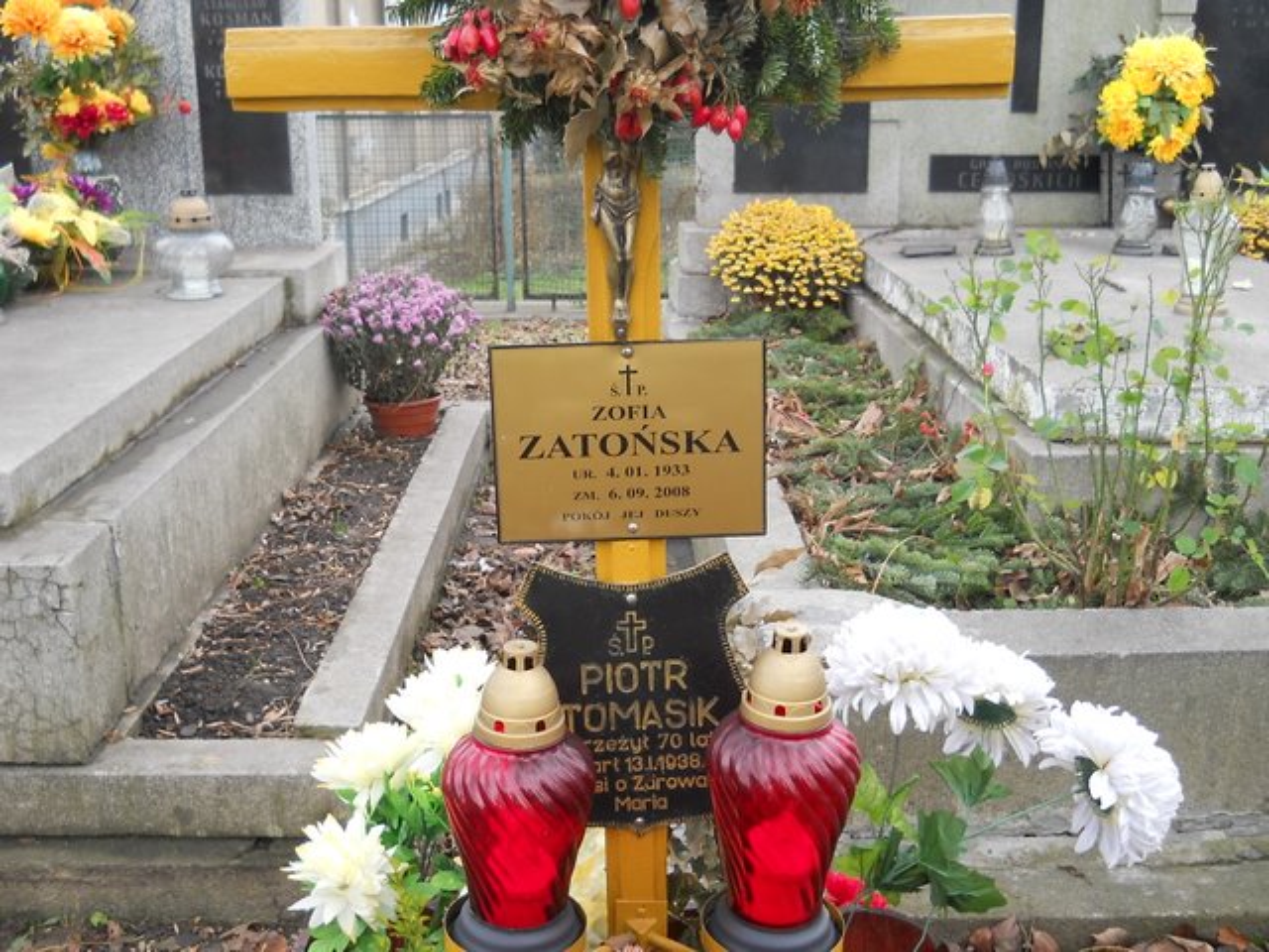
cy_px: 476
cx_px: 634
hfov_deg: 45.8
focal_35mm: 41
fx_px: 1503
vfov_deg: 35.1
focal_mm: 6.72
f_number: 3.1
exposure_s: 1/40
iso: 80
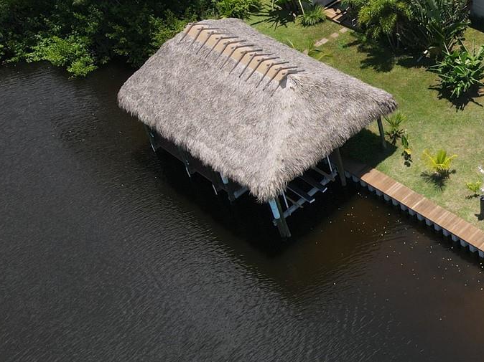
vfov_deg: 25.4
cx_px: 534
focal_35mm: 57
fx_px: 797
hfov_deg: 30.3
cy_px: 108
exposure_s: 1/640
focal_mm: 4.5
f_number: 2.8
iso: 100
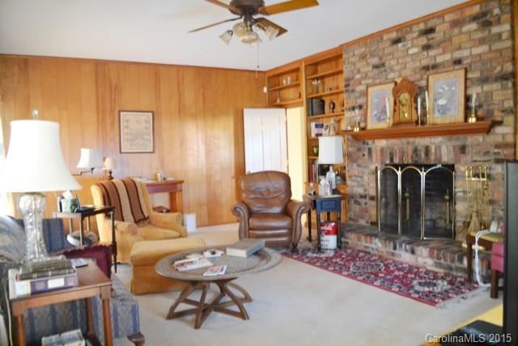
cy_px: 173
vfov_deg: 48.0
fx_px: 389
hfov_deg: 67.4
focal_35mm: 27
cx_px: 259
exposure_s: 1/3
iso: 3200
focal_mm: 18
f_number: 3.5
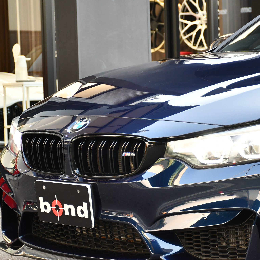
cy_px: 155
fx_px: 1181
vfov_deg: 12.6
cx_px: 162
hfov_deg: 12.6
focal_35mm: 139
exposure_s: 1/100
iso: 1100
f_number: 5
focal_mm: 60
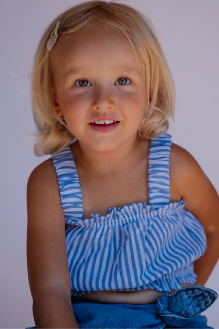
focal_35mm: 70
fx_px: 639
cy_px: 164
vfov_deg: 28.8
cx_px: 110
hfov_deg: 19.5
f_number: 2.8
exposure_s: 1/800
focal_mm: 70
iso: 100
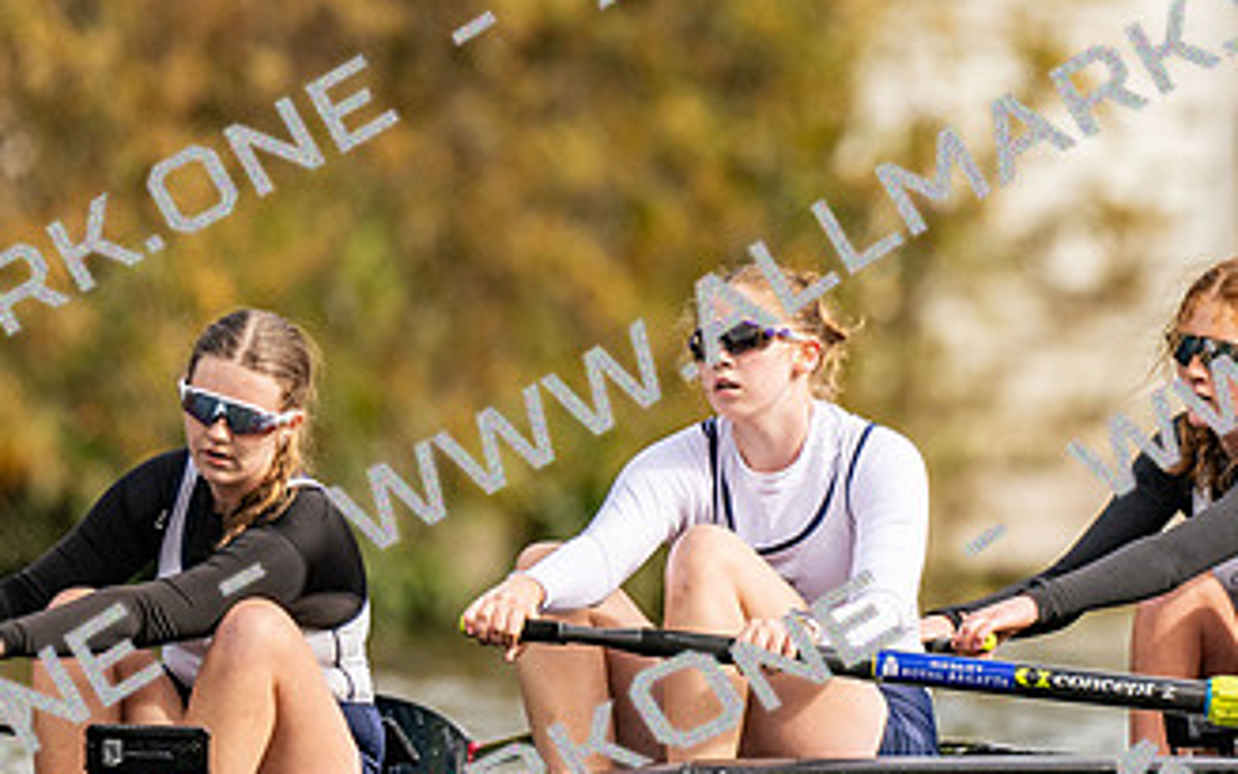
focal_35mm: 1624
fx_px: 54793
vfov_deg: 0.8
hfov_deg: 1.3
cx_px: 793
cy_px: 561
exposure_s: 1/2500
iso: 280
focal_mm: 600
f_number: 4
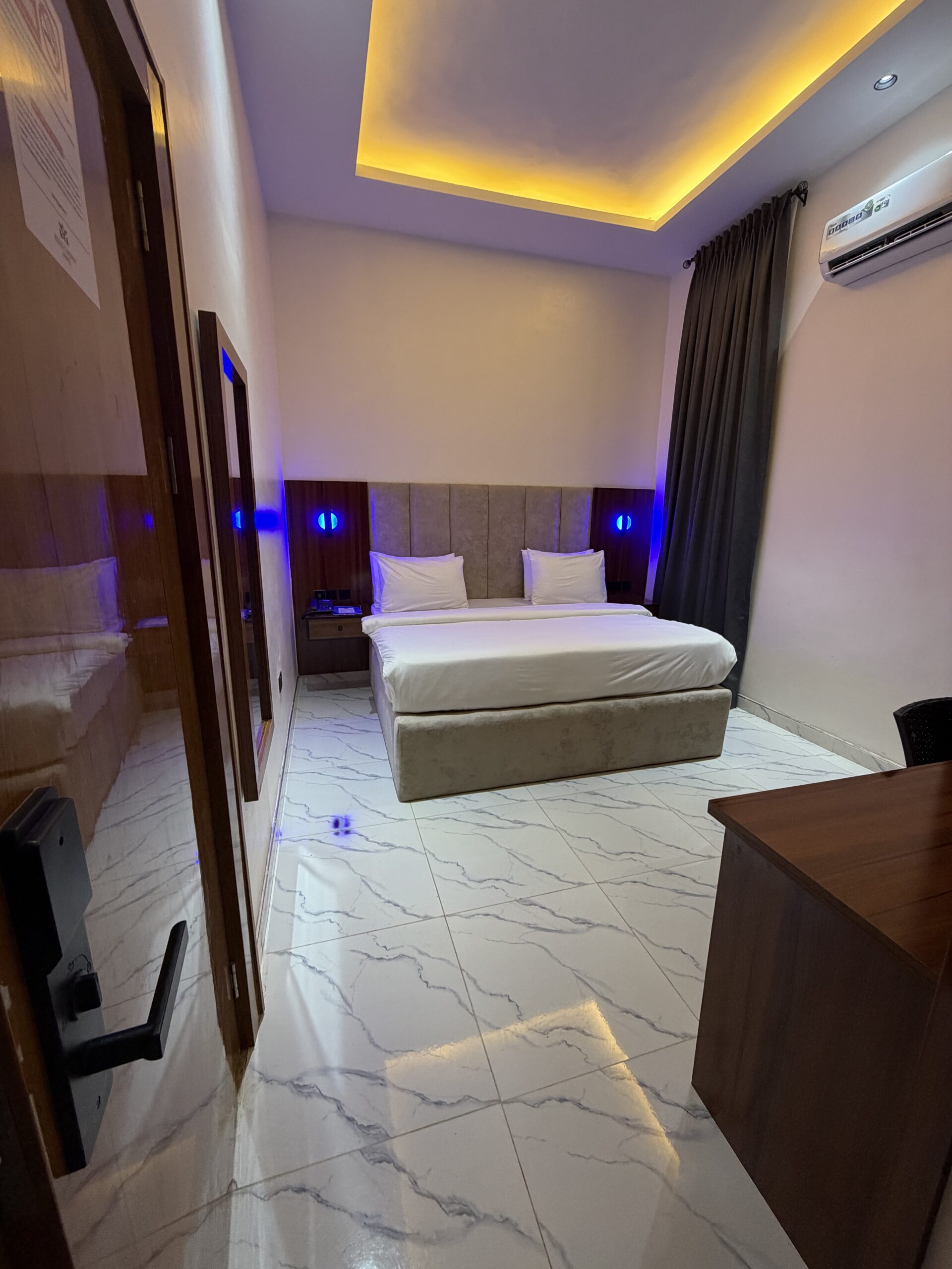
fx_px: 513
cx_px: 476
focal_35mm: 14
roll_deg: -1.3
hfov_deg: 85.7
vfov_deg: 102.1
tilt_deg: -12.3
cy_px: 634
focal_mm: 2.22
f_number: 2.2
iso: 250
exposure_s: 1/50
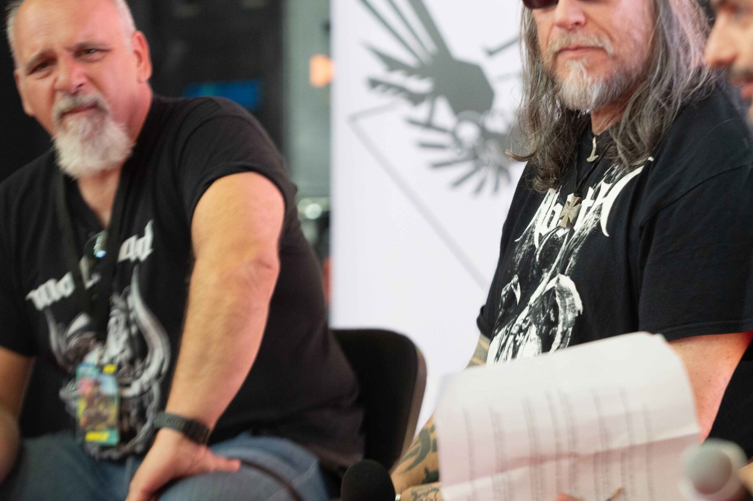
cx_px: 498
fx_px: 4493
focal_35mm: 215
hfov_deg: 9.6
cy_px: 176
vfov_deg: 6.4
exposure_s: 1/200
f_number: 4
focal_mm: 160
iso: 3200
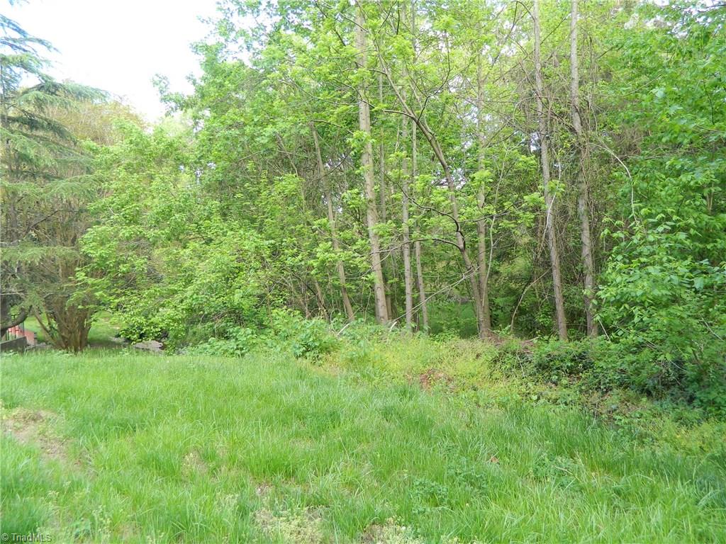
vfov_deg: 54.9
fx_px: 524
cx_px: 363
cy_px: 272
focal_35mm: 25
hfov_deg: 69.4
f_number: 3.1
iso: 110
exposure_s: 1/50
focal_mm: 4.5
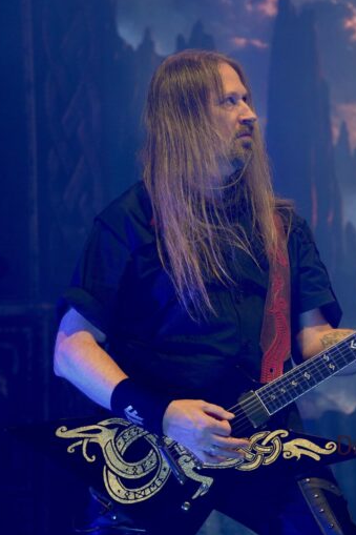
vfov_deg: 11.4
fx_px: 2686
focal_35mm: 181
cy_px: 267
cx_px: 269
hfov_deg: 7.6
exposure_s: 1/160
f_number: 5
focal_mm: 80
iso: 500
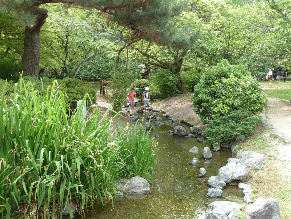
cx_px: 146
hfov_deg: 46.8
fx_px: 336
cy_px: 110
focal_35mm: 40
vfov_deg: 36.0
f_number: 3.6
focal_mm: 6.5
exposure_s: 1/80
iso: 80
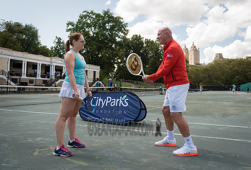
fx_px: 195
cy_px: 72
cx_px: 147
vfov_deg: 46.9
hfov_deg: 65.0
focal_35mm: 28
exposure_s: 1/1250
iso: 200
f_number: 4
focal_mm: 24
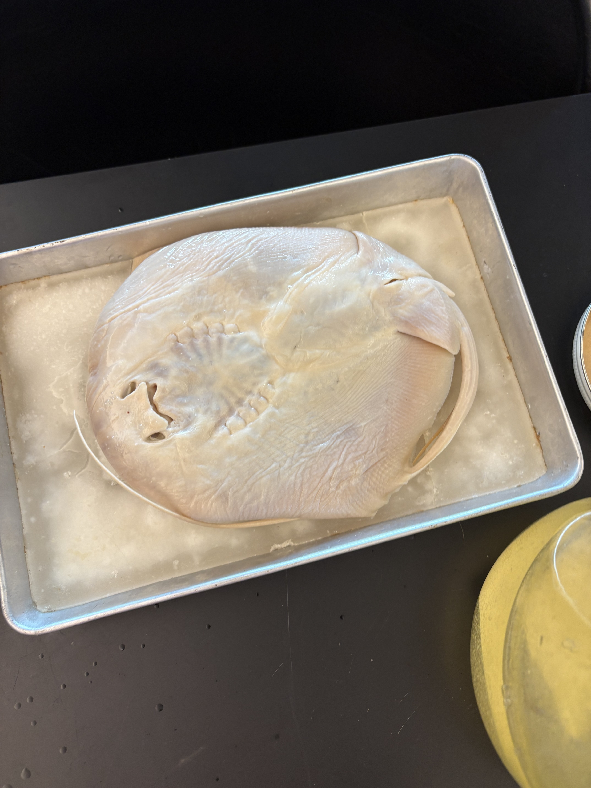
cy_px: 394
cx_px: 296
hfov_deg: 53.1
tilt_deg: -79.3
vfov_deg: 67.3
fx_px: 592
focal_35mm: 26
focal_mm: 5.96
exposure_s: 1/60
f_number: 1.6
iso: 80
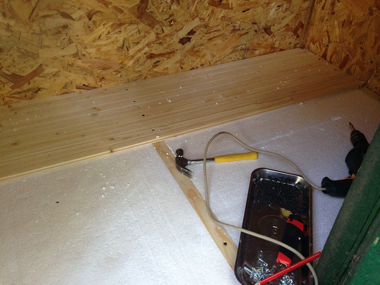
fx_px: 362
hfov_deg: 55.4
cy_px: 142
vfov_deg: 42.9
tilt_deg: -35.8
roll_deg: -1.3
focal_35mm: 33
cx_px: 190
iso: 100
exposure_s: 1/20
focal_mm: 4.12
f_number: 2.4
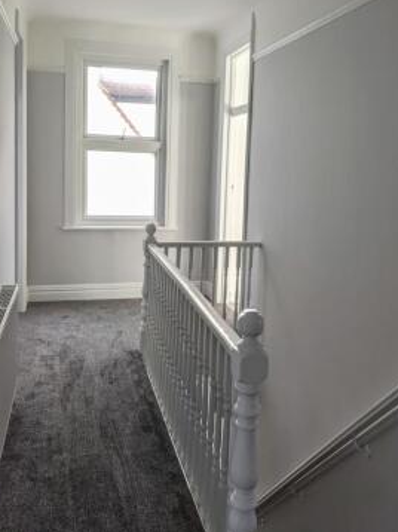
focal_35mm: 33
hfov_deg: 42.9
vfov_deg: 55.0
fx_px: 506
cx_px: 196
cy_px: 212
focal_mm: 4.44
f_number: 1.8
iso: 52
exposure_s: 1/264
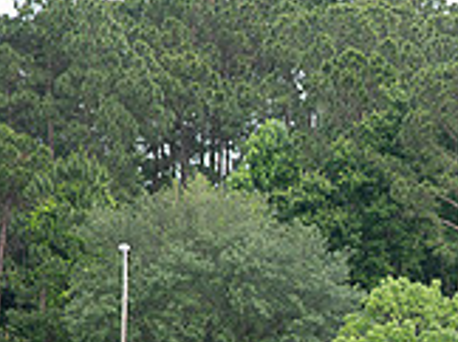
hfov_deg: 5.2
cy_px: 387
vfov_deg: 3.9
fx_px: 5007
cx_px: 469
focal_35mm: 379
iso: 400
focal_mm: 110
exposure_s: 1/200
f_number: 4
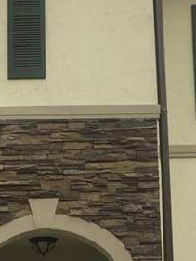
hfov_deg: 13.2
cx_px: -26
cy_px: 251
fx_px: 830
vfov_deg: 17.5
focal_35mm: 110
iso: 32
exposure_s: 1/628
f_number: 2.2
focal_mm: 4.15
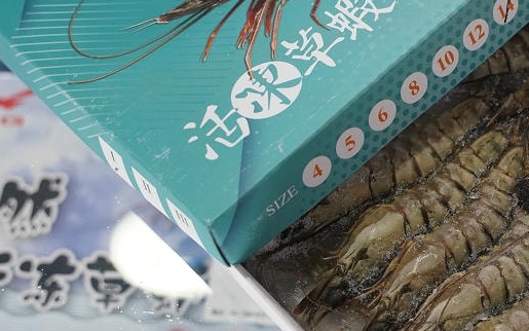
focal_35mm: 95
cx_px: 492
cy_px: 134
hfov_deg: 21.3
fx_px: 1370
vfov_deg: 13.8
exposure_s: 1/160
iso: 1600
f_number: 4
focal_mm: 40
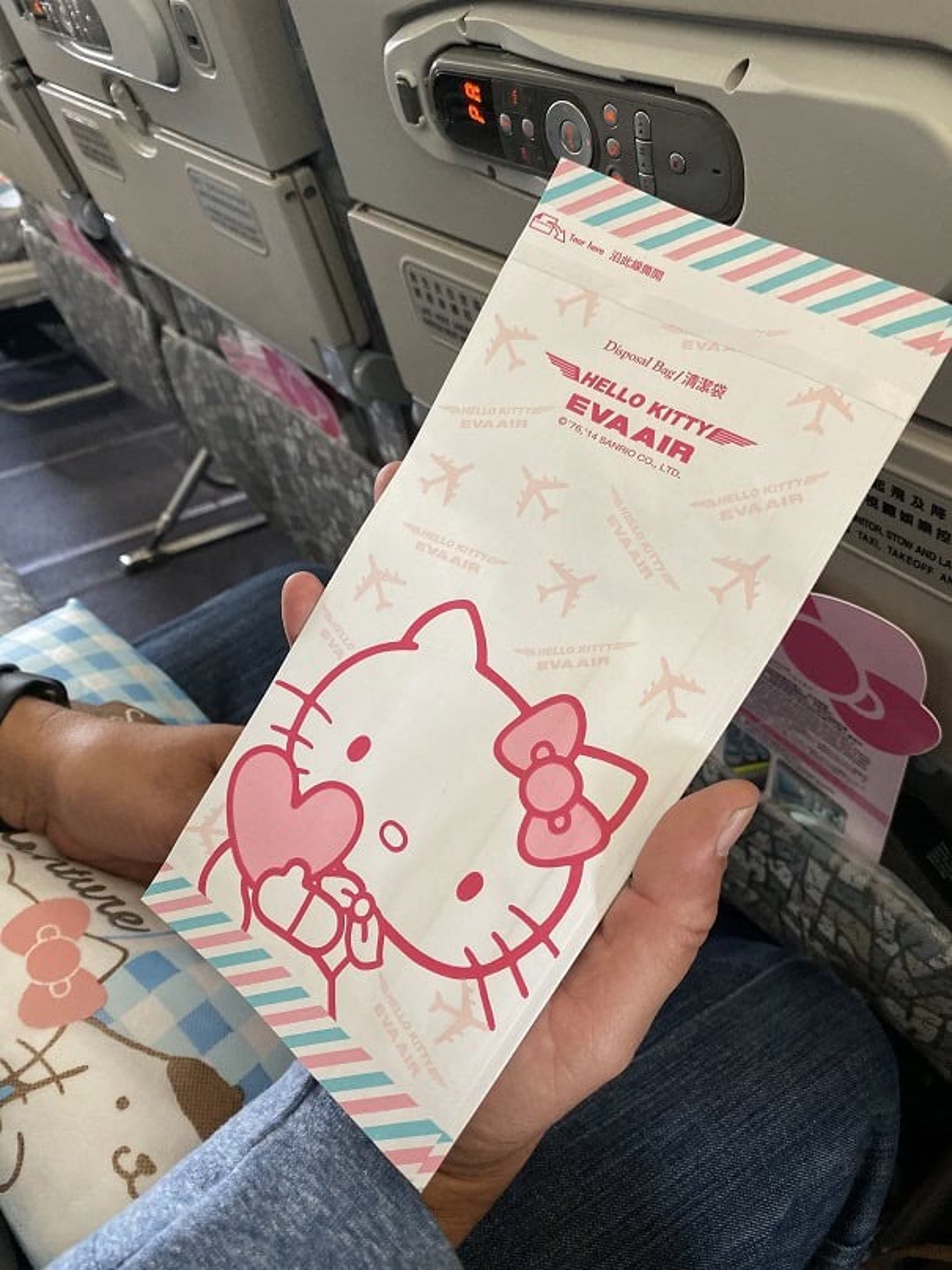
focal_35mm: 26
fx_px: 954
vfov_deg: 67.3
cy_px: 635
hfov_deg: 53.1
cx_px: 476
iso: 320
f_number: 1.8
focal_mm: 4.2
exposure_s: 1/49
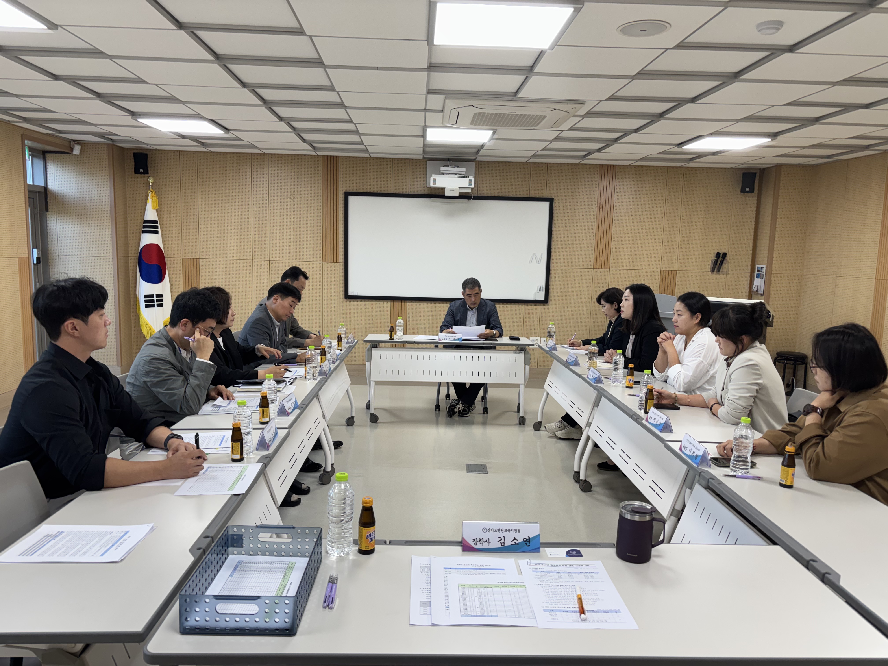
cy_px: 333
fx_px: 667
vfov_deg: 53.1
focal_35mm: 26
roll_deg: -1.6
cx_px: 444
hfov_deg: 67.3
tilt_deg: -7.7
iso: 80
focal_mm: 5.96
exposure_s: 1/120
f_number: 1.6
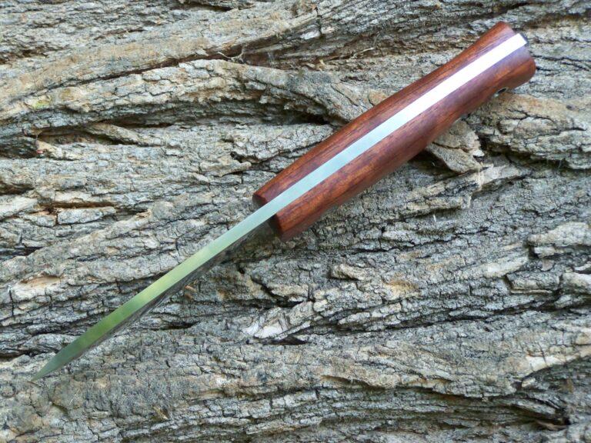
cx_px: 296
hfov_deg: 16.0
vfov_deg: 12.0
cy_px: 222
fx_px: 2100
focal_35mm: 123
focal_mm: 20.3
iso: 250
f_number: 3.2
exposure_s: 1/100
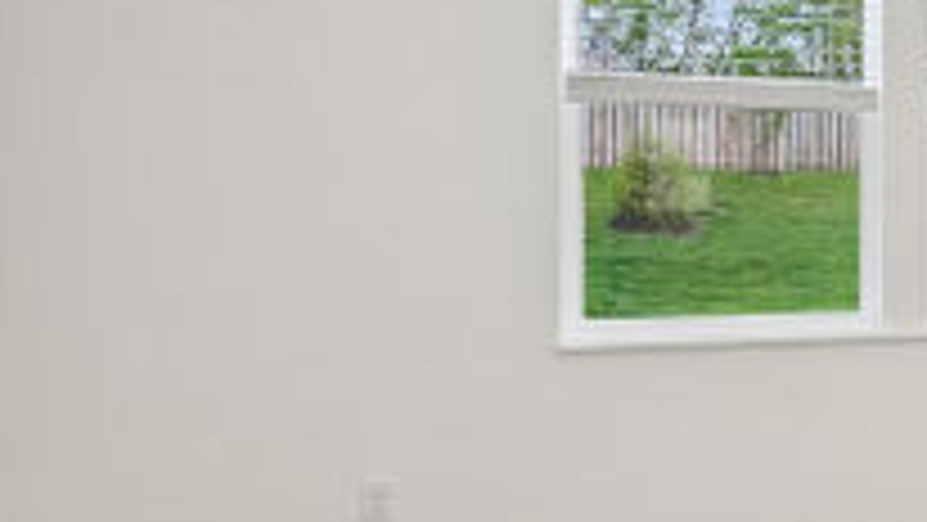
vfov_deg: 19.7
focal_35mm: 61
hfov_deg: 23.9
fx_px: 1500
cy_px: 194
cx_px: 1512
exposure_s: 1/15
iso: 280
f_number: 8
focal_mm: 16
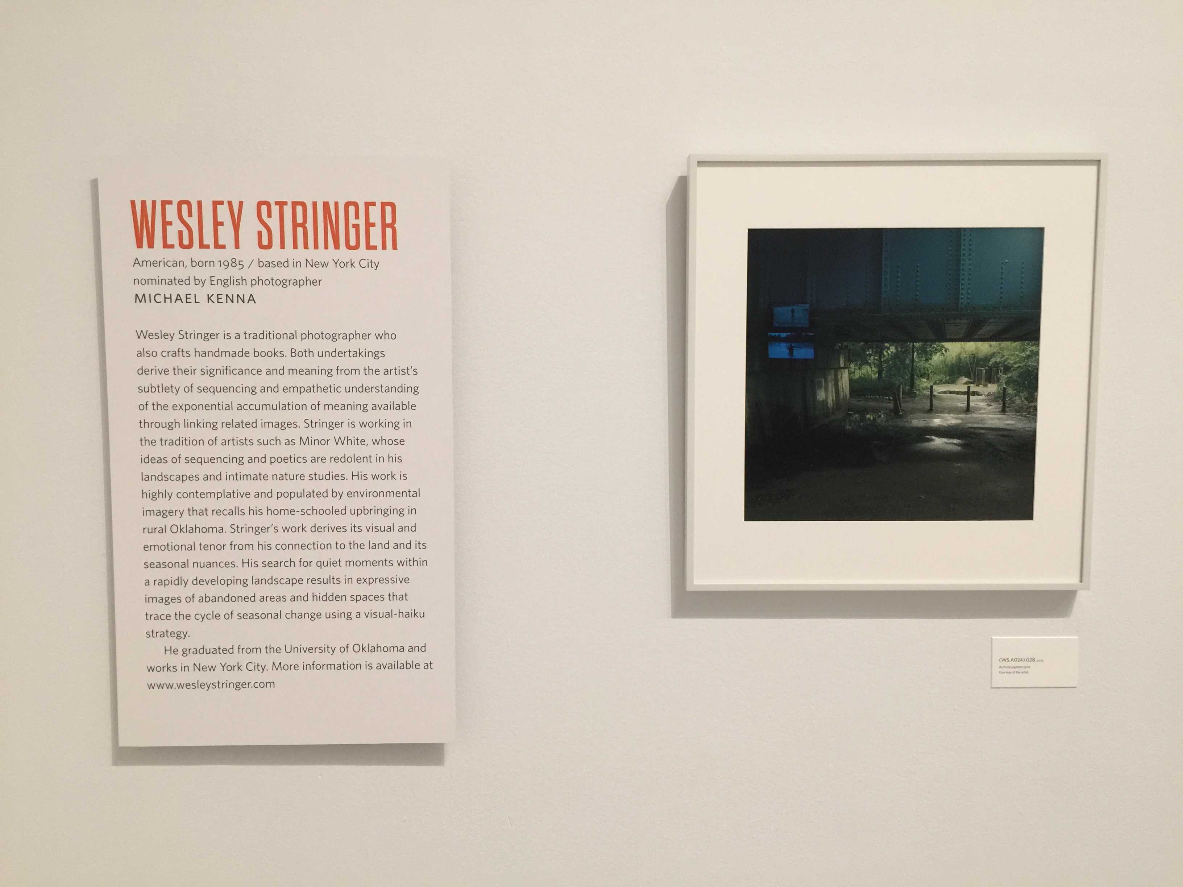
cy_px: 444
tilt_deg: -3.5
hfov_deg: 61.7
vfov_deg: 48.2
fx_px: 991
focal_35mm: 29
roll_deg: -0.7
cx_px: 592
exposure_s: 1/15
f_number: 2.2
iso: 100
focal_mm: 4.15
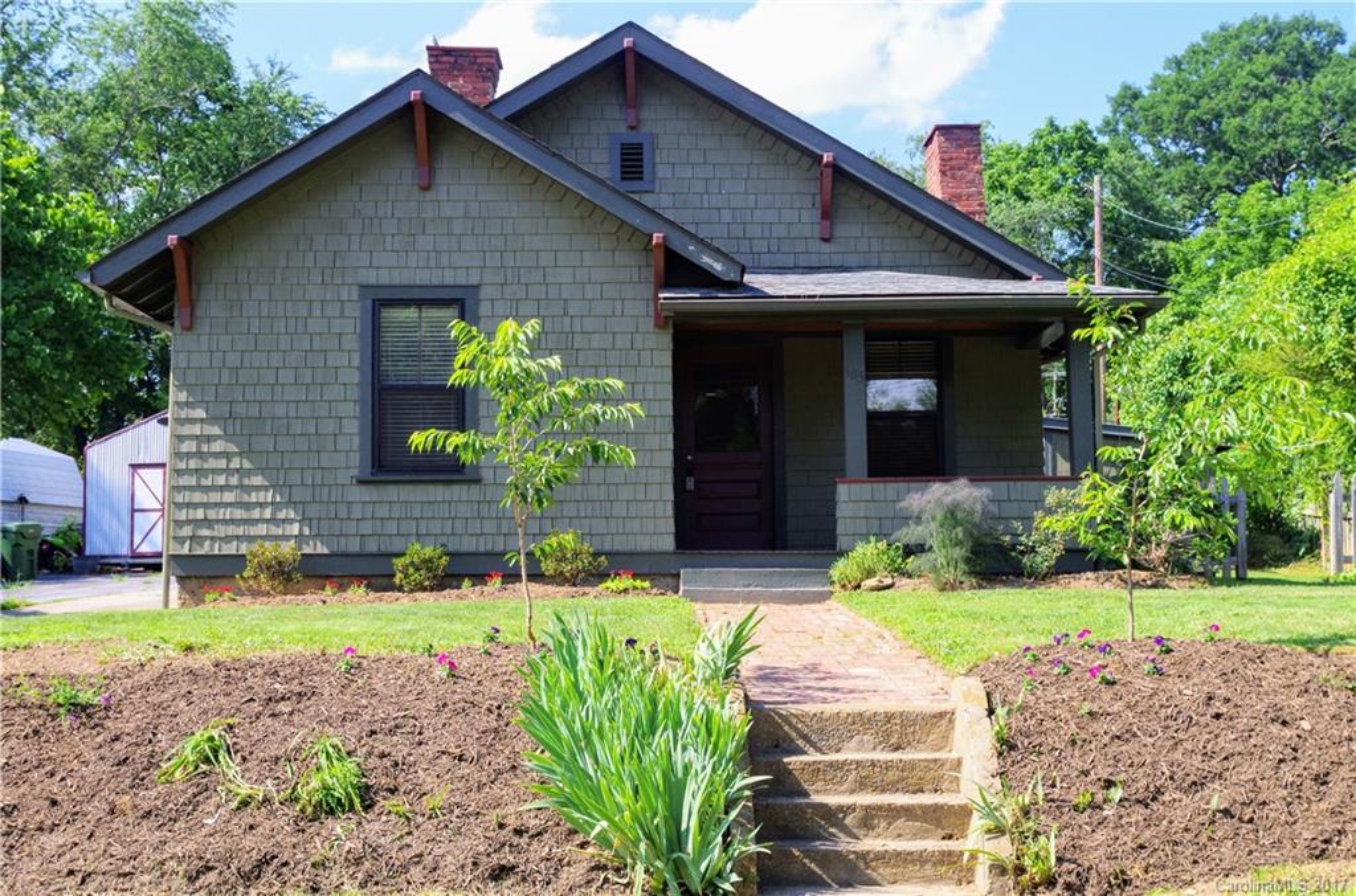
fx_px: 1954
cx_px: 678
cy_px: 448
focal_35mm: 52
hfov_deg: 38.3
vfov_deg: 25.8
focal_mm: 35
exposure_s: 1/100
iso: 200
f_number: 11
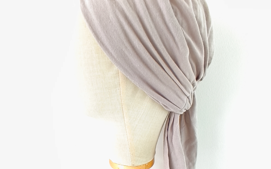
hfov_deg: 58.1
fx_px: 244
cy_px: 117
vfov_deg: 37.7
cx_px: 136
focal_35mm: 33
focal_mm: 1.65
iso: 50
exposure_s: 1/50
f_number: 2.2
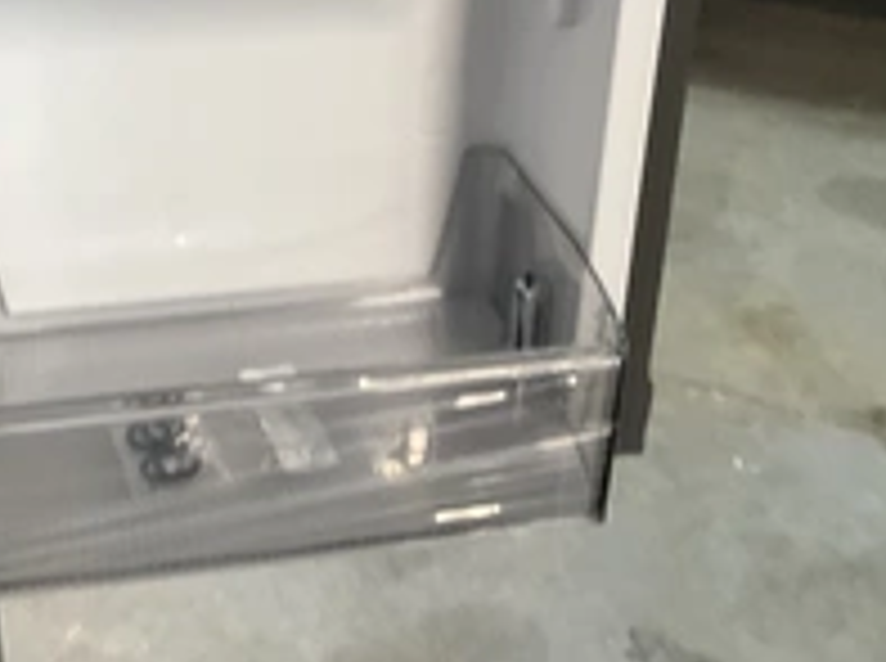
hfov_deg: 32.3
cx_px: 243
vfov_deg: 24.2
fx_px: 1507
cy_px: 95
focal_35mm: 59
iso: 250
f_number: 1.8
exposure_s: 1/60
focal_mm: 3
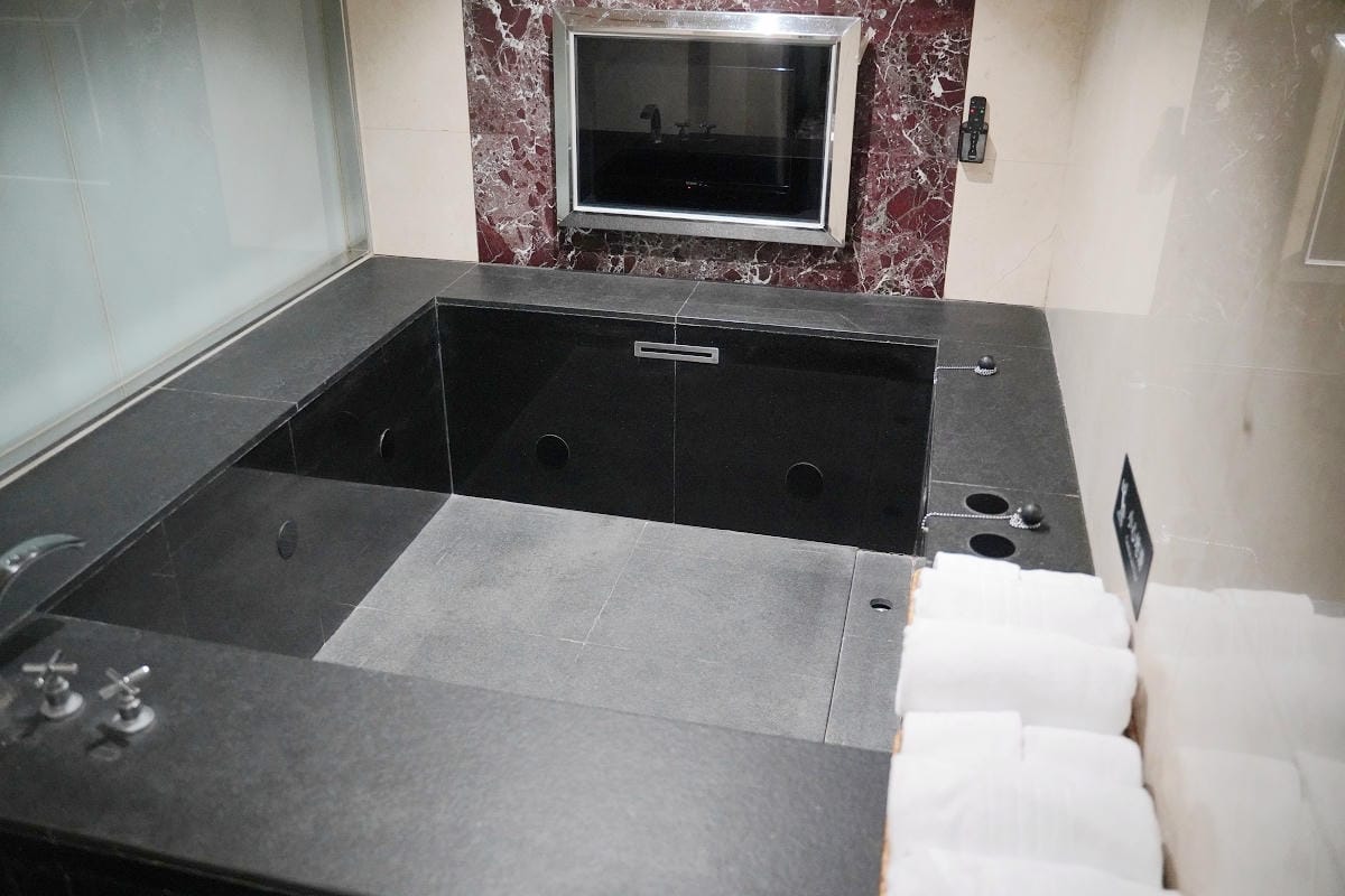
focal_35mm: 30
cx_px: 672
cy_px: 448
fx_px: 1121
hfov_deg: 61.9
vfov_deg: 43.6
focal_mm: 30
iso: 10000
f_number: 2.8
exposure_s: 1/160
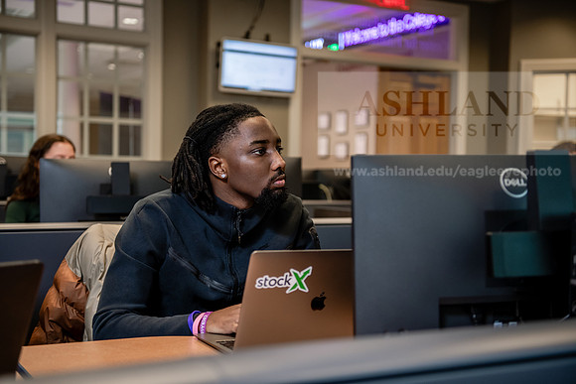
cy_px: 192
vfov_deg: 27.0
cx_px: 288
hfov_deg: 39.6
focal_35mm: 50
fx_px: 800
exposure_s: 1/200
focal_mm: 50
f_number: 2.8
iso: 1000
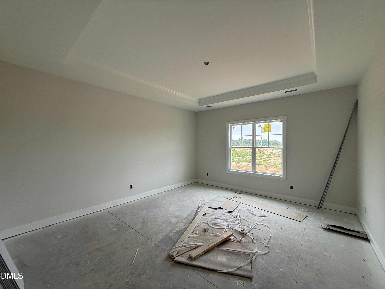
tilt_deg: +2.1
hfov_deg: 102.1
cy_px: 144
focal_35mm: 14
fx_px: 156
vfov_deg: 85.7
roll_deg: -0.2
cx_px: 192
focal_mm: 2.22
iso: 64
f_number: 2.2
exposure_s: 1/99
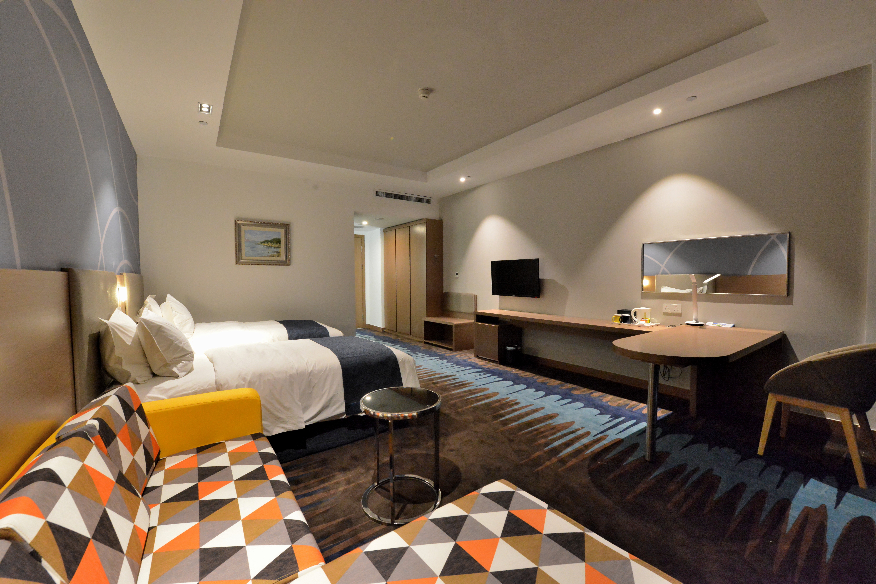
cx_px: 438
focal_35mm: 14
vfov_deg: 81.2
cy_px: 292
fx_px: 341
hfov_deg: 104.2
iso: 6400
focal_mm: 14
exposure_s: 1/15
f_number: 10
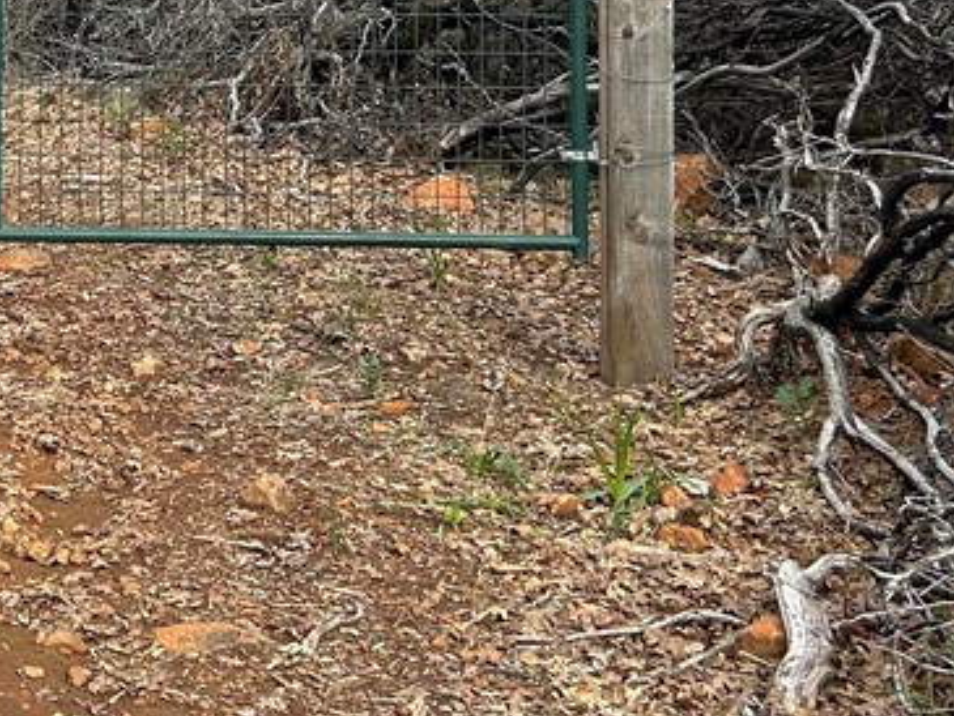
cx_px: -277
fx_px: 2013
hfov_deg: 23.6
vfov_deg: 19.8
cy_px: 68
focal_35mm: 73
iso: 50
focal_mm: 5.7
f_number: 1.5
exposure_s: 1/1048
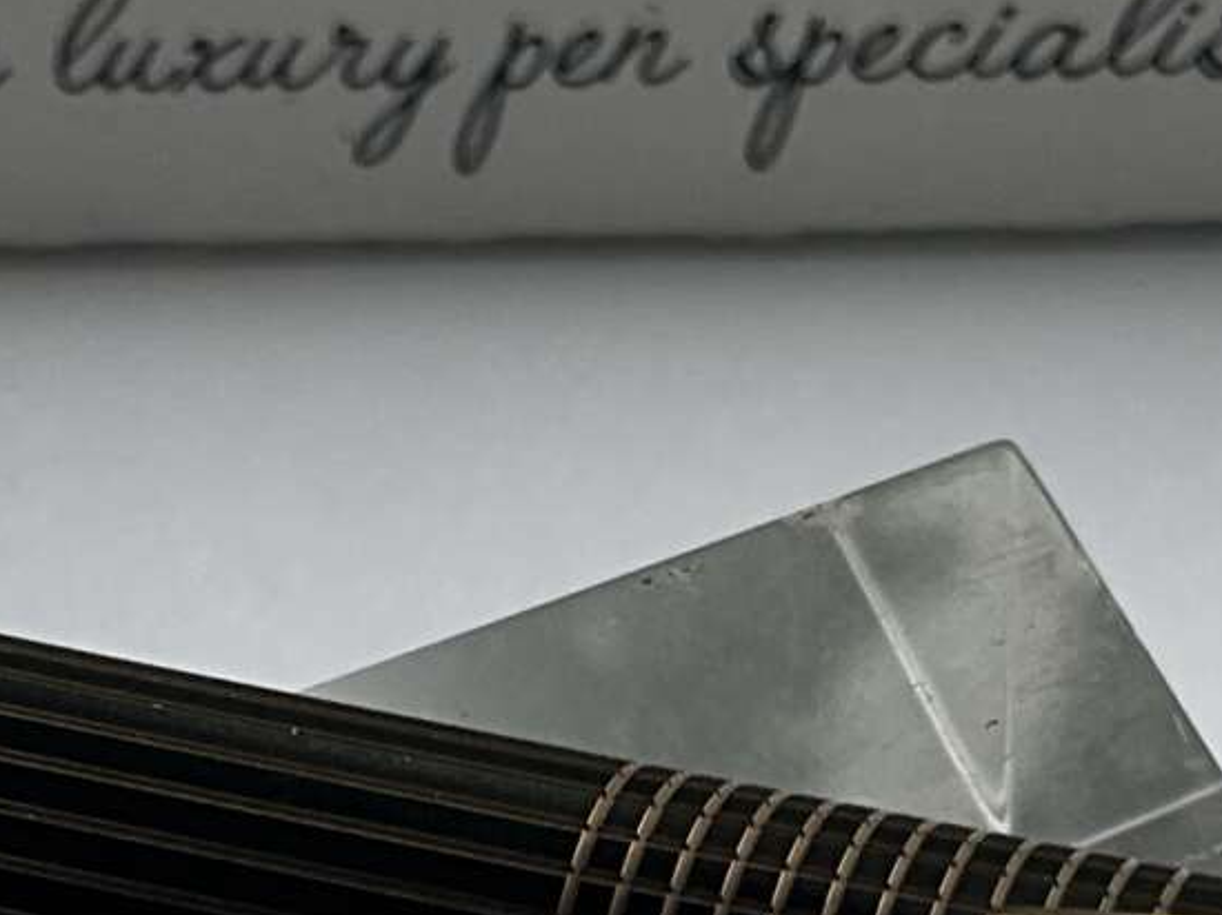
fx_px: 4764
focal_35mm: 135
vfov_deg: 10.5
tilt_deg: -59.7
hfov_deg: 14.6
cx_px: 651
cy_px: 1428
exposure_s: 1/122
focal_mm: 3
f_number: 1.8
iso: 16
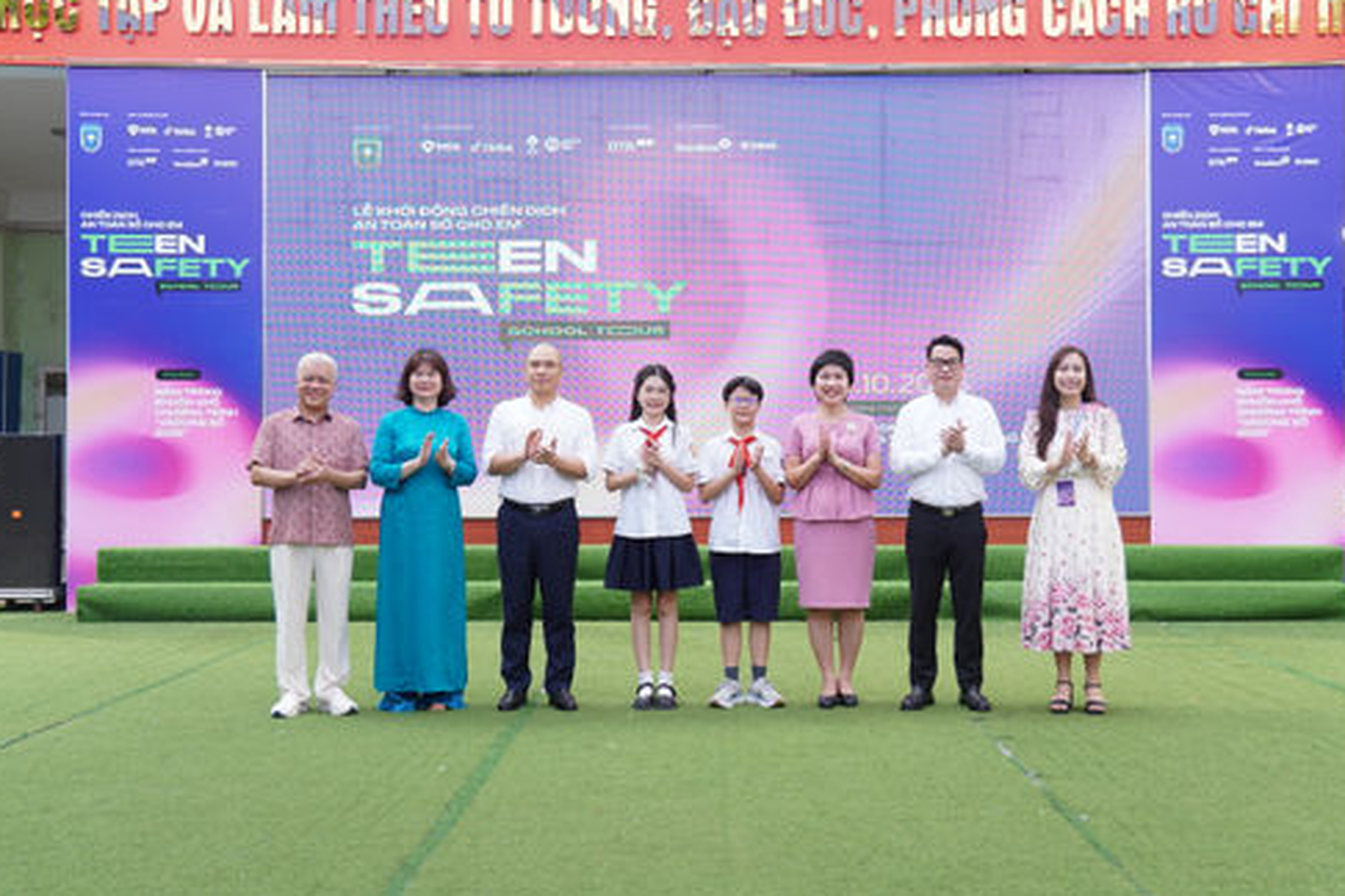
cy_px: 434
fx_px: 1494
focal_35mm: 40
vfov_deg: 33.4
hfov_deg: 48.4
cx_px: 708
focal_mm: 24
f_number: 2.8
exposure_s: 1/125
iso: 100
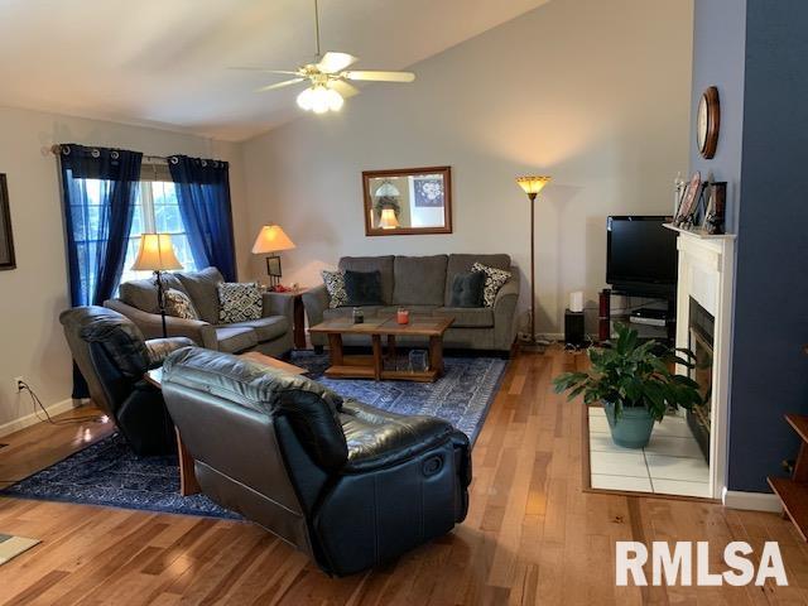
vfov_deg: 53.1
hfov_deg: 67.3
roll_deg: +1.5
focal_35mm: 26
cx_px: 404
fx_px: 607
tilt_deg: -7.7
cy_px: 303
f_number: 1.8
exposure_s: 1/60
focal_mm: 4.25
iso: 200
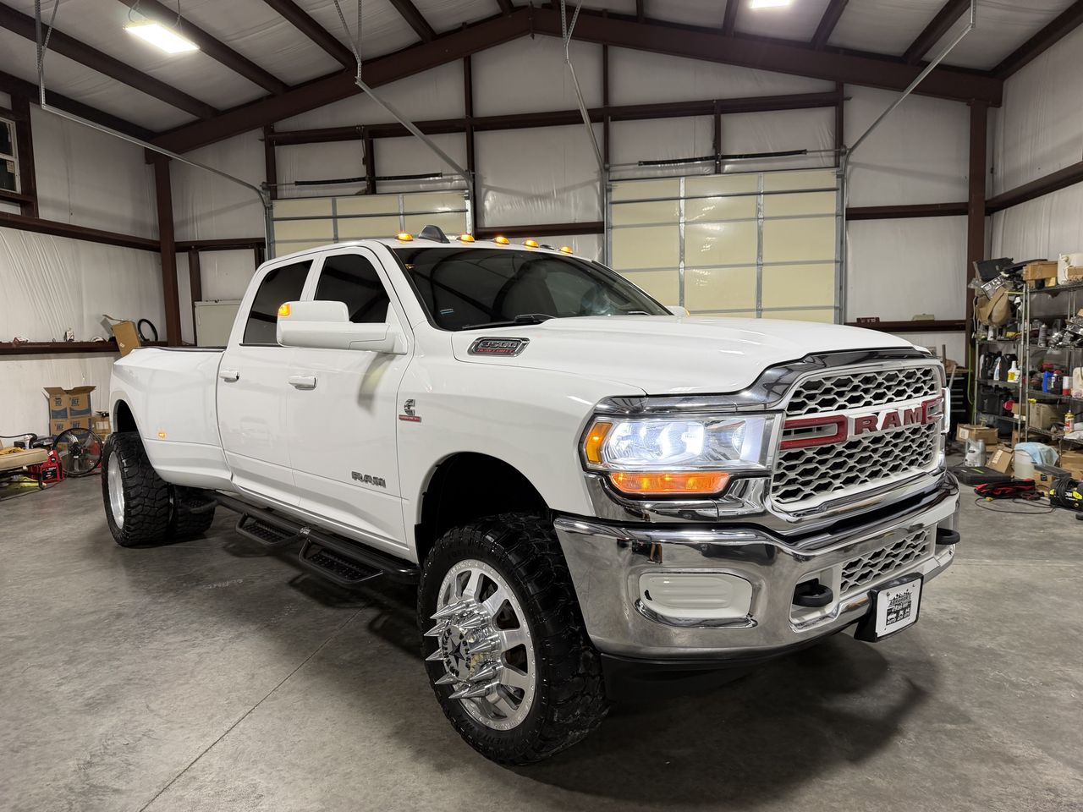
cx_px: 542
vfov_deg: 56.8
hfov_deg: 71.6
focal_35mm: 24
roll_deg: +1.1
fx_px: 751
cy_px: 406
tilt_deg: -6.2
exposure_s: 1/60
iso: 125
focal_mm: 6.76
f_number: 1.78
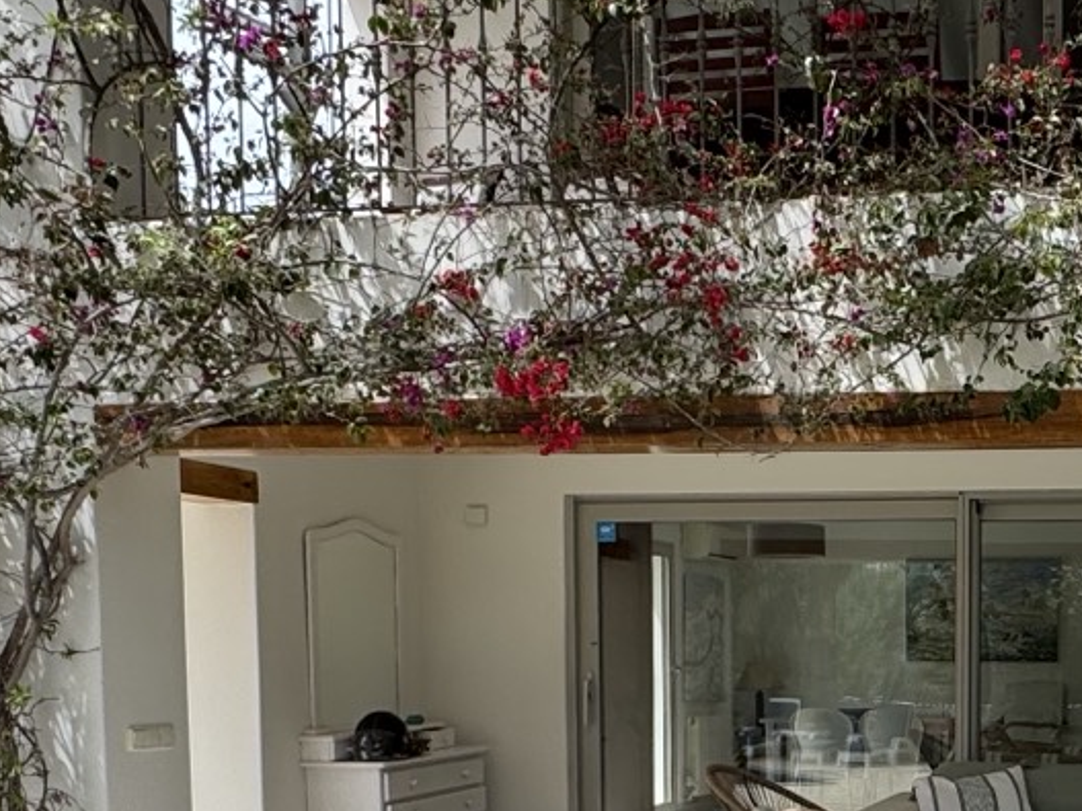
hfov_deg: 34.6
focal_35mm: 51
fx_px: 1594
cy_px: 782
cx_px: 1041
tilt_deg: -4.4
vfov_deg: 27.2
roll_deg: +0.3
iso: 40
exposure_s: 1/1198
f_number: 2.2
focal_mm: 2.22
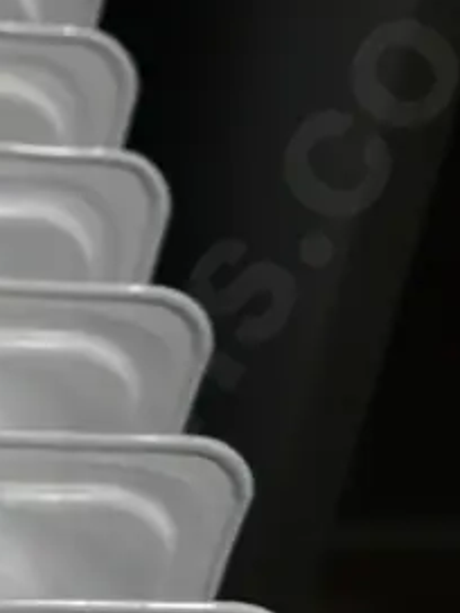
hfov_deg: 10.2
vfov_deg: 13.4
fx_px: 2534
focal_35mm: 143
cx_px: -98
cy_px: 739
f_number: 4.1
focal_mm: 19
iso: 200
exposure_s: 1/80
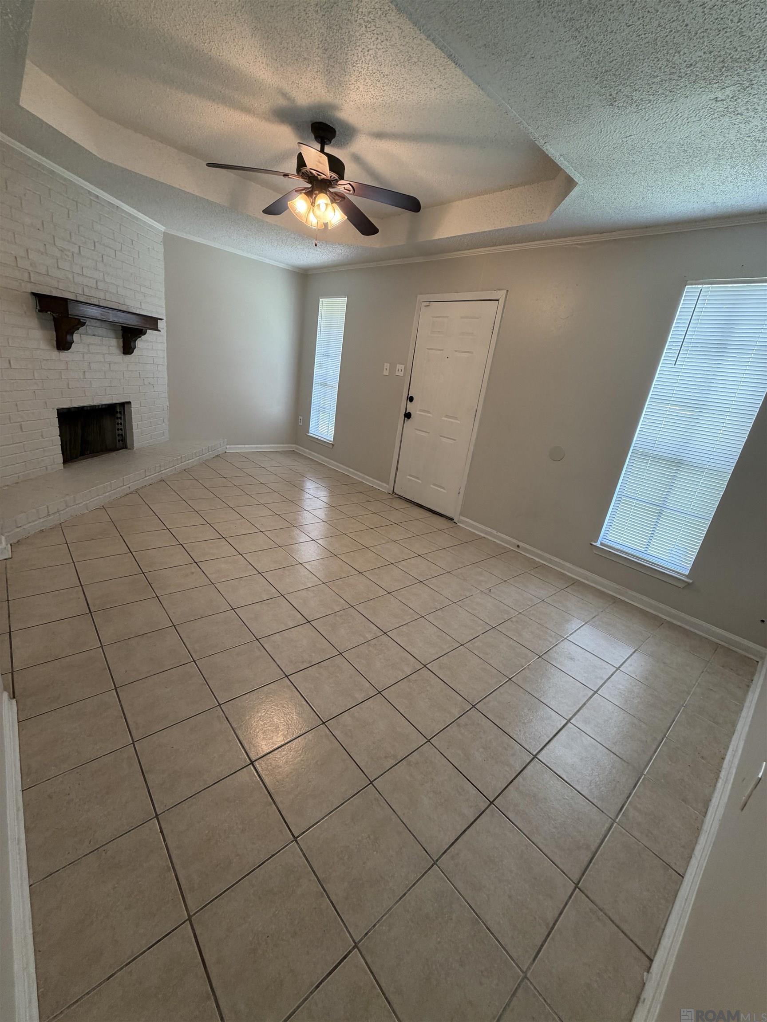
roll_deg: -8.3
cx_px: 384
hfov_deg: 85.7
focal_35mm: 14
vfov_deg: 102.1
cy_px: 511
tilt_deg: -17.9
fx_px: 414
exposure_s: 1/60
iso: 160
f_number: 2.2
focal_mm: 2.22
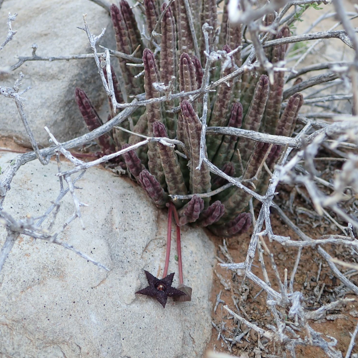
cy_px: 140
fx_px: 421
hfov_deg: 46.0
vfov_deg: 45.7
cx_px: 177
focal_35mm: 36
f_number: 2.3
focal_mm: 5.5
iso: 100
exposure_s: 1/80
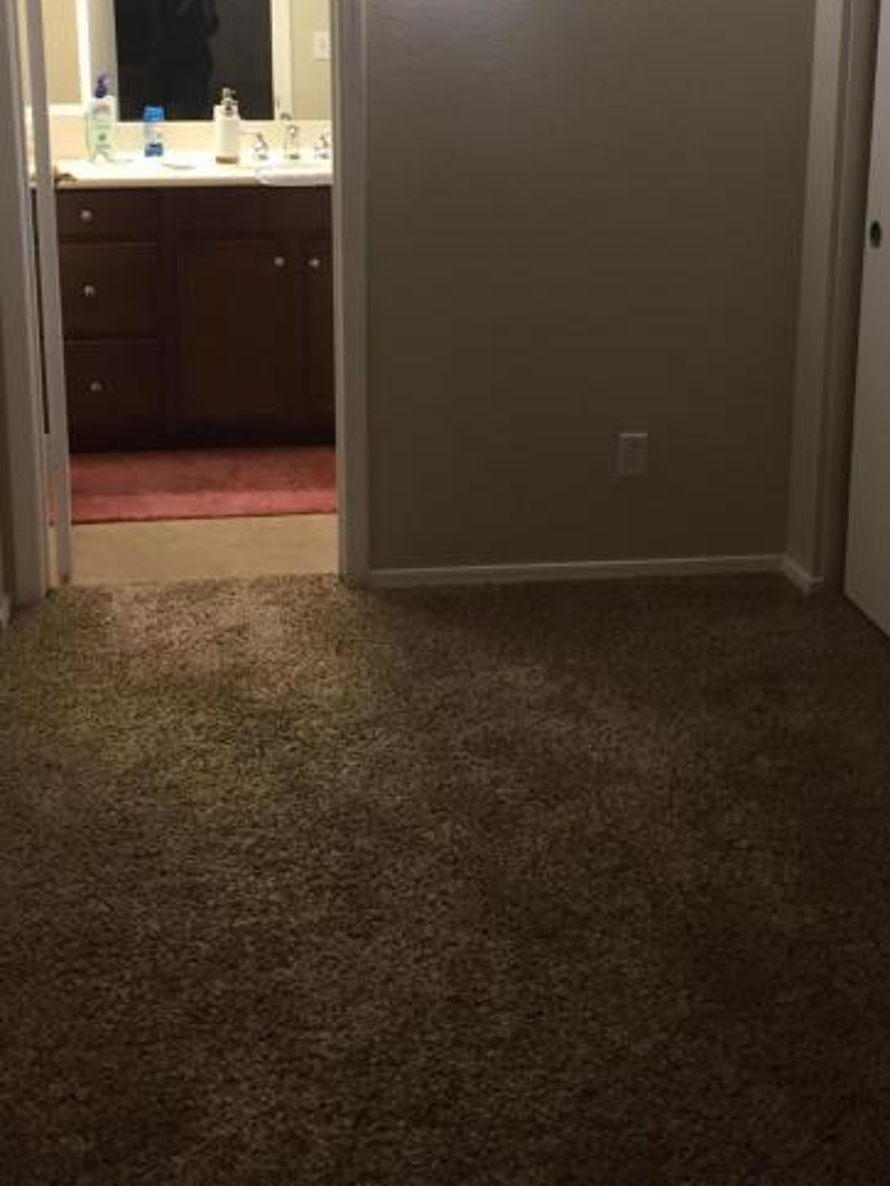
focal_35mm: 46
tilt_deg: -11.7
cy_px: 296
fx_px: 1577
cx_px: 412
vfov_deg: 40.1
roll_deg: +0.7
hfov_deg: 31.5
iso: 80
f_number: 2.2
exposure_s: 1/30
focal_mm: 4.15
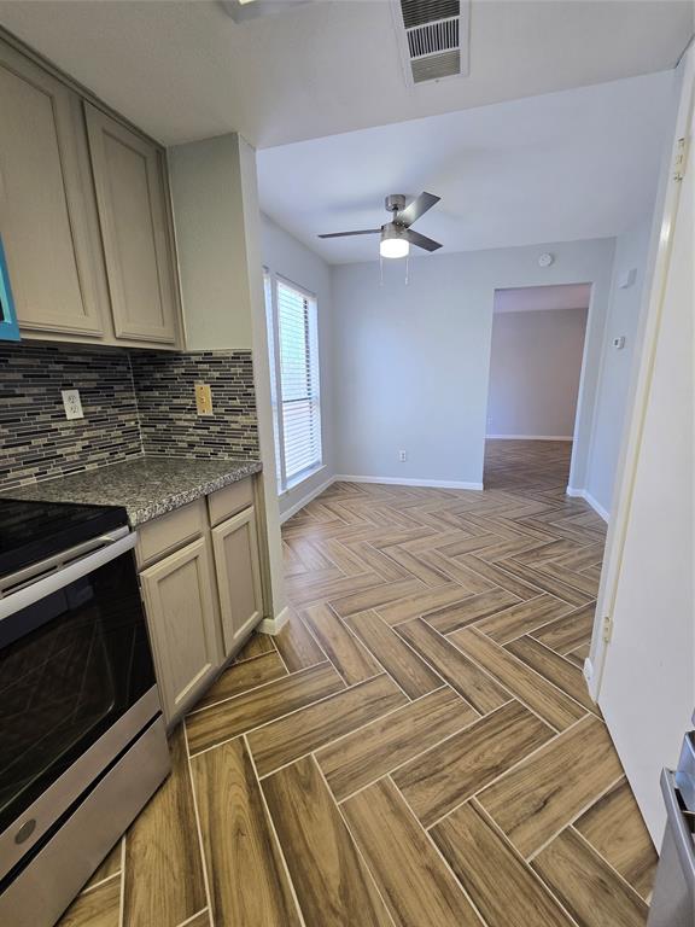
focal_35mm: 13
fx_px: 348
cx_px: 348
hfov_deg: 89.9
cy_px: 464
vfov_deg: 106.2
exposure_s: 1/60
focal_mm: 2.2
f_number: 2.2
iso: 64
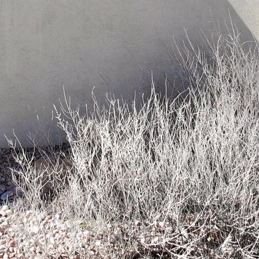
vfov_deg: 12.2
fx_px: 1058
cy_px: -281
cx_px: 27
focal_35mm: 125
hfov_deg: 13.8
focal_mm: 12.29
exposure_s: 1/2000
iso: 110
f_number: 2.8
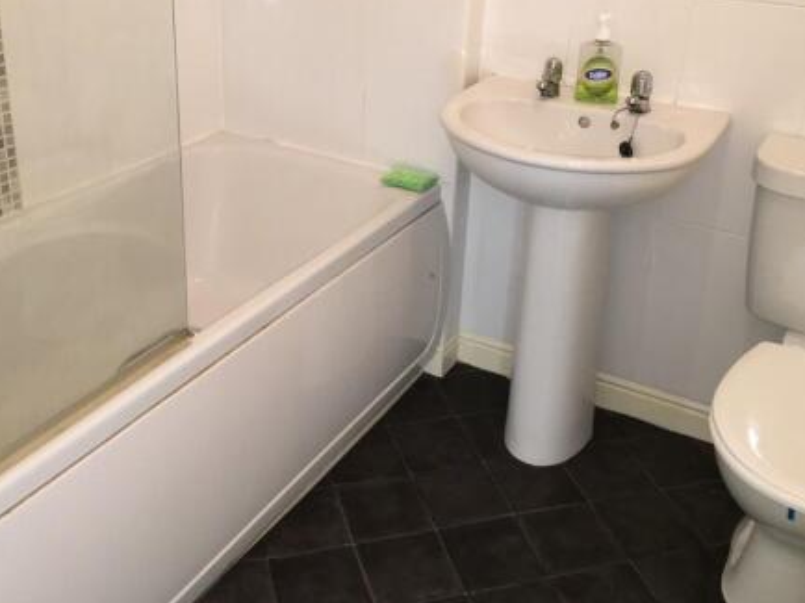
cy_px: 207
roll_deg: -3.1
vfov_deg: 36.5
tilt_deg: -21.5
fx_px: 906
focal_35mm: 39
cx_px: 379
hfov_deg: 47.9
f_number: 2.2
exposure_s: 1/33
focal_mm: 4.15
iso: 80
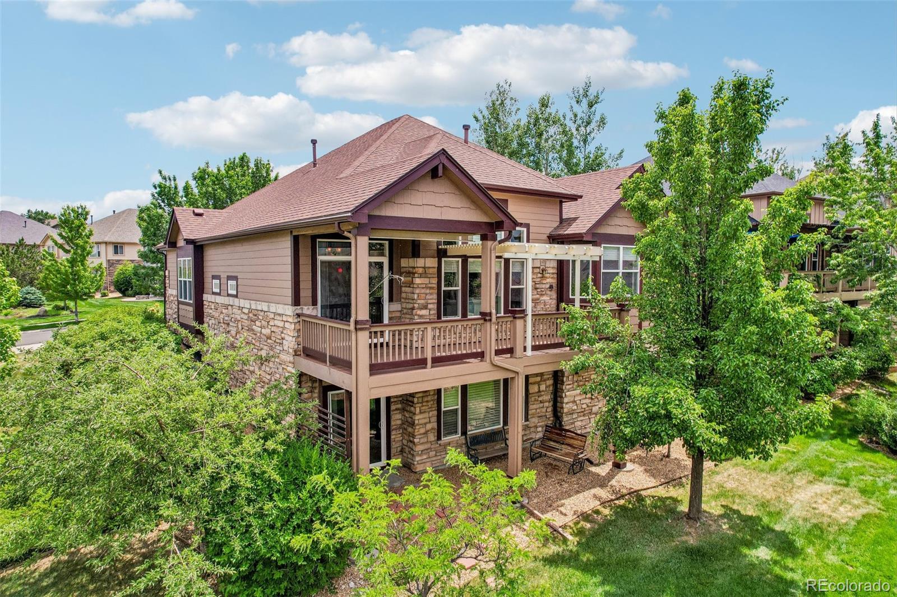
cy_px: 298
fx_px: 548
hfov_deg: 78.6
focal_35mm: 22
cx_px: 448
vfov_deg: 57.2
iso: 120
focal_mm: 8.4
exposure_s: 1/320
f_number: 2.8
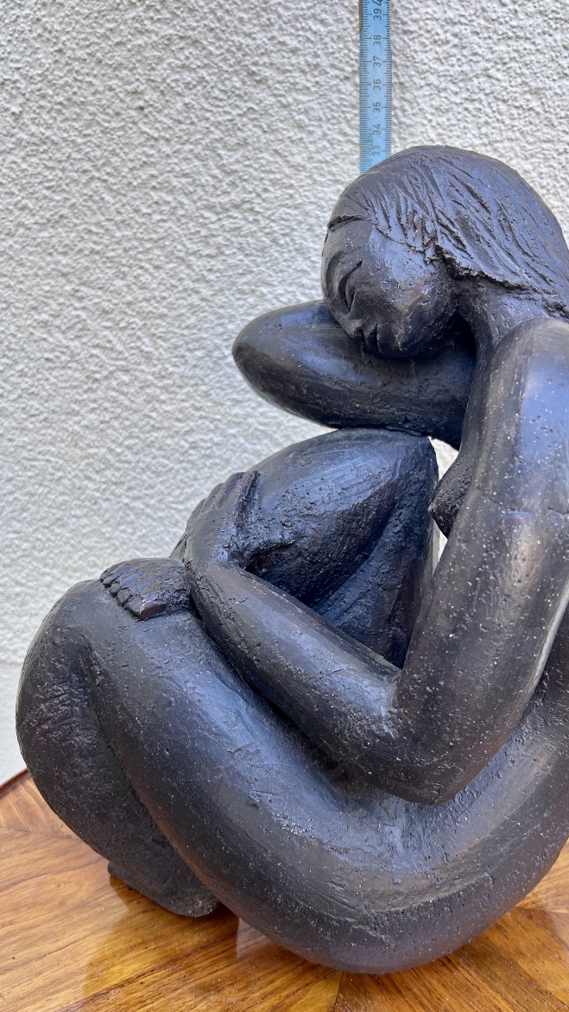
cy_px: 505
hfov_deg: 40.1
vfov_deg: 66.1
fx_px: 778
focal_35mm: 29
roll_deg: +1.0
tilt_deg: -19.8
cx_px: 329
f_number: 1.5
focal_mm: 5.7
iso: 50
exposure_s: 1/121
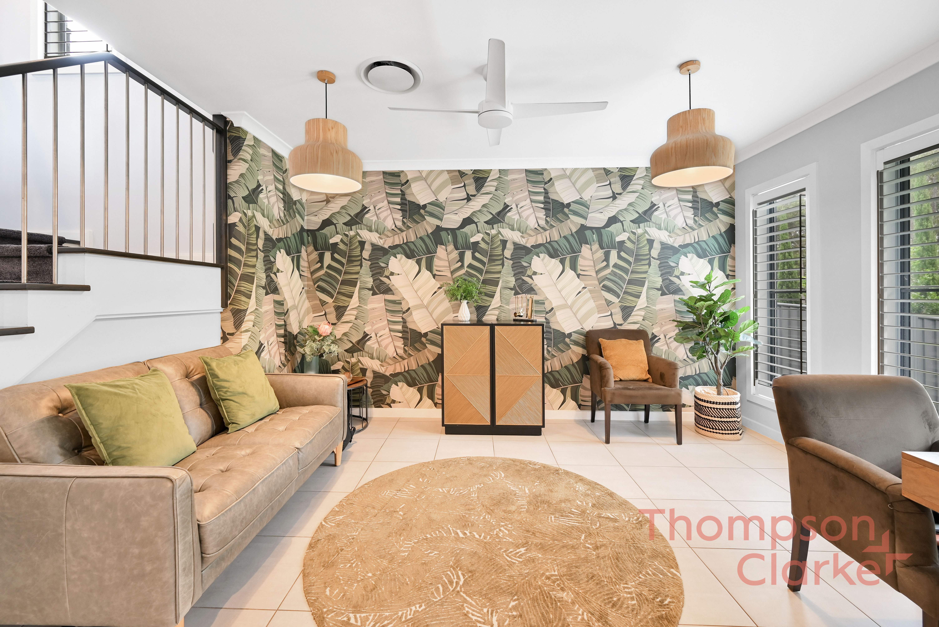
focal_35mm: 14
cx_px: 470
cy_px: 314
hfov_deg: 104.2
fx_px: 365
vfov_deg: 81.3
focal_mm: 14
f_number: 7.1
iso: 450
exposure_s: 1/8
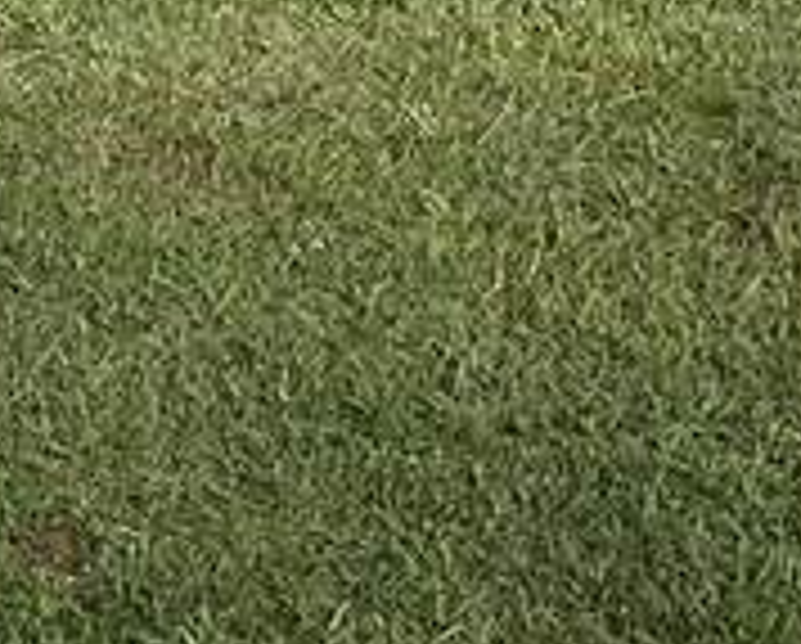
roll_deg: -1.6
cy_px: -1045
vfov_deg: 8.3
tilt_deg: +0.8
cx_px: 292
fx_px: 3989
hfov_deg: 11.5
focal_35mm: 168
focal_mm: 6.86
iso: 80
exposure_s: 1/4762
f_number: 1.78
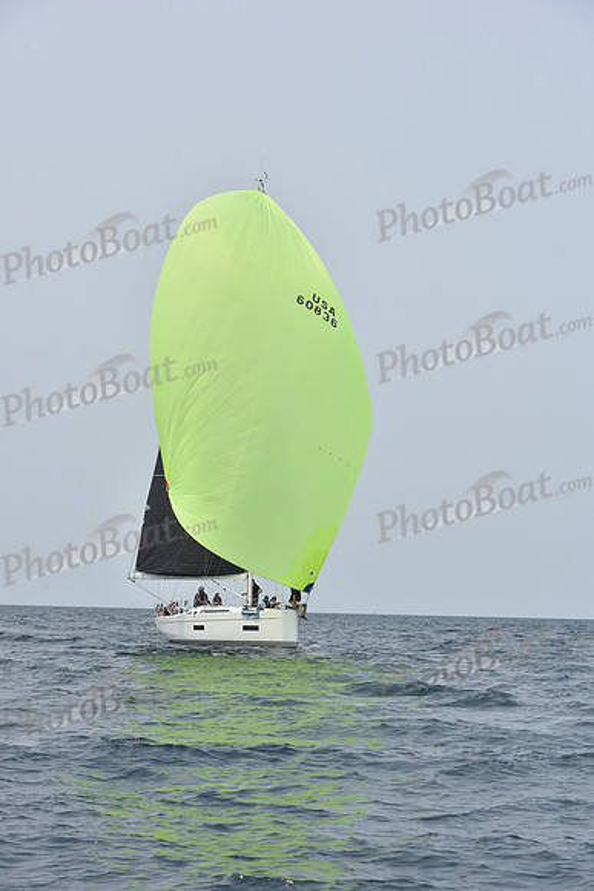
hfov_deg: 19.5
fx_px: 1731
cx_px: 297
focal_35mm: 70
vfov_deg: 28.8
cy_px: 446
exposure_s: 1/1250
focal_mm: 70
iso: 250
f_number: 8
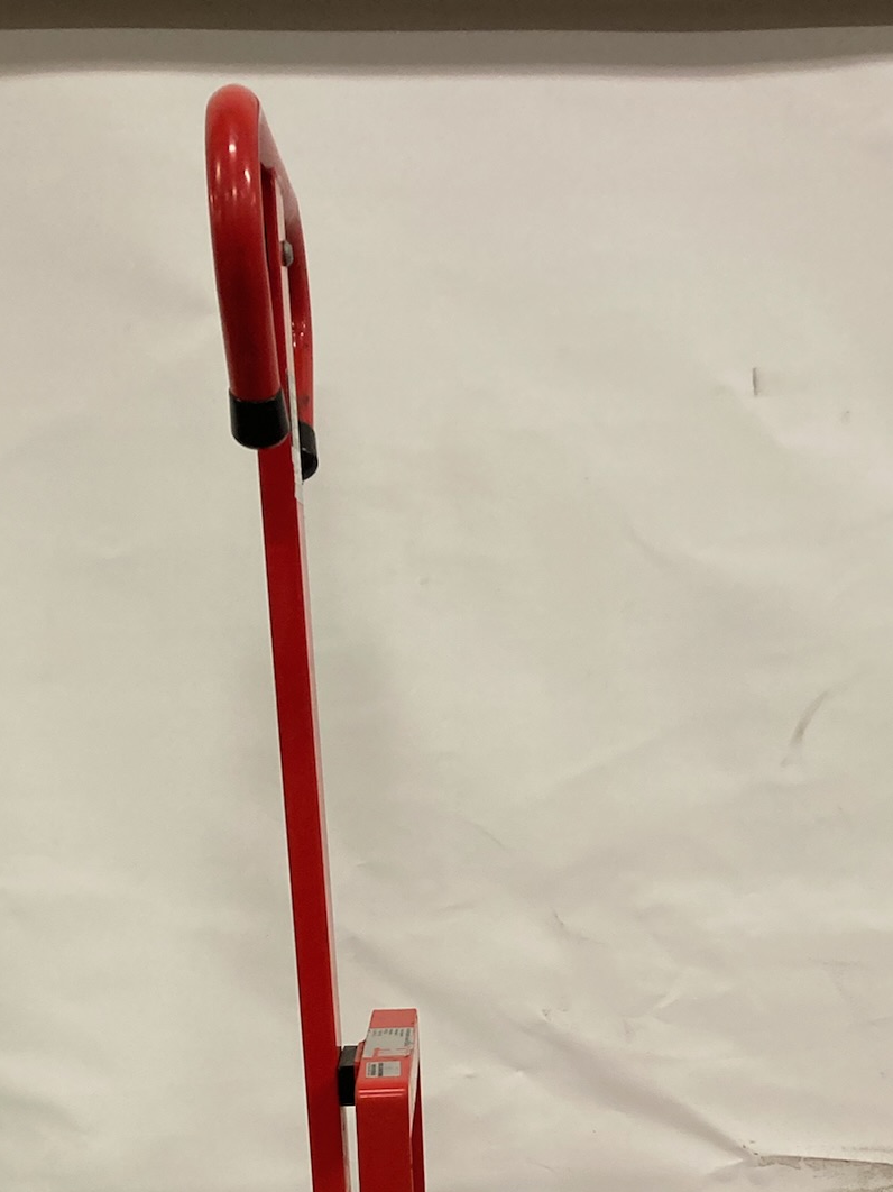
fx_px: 1858
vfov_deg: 33.8
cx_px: 581
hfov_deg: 26.9
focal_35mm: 54
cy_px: 1060
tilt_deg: -13.2
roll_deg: +1.8
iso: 125
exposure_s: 1/50
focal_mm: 3.99
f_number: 1.8
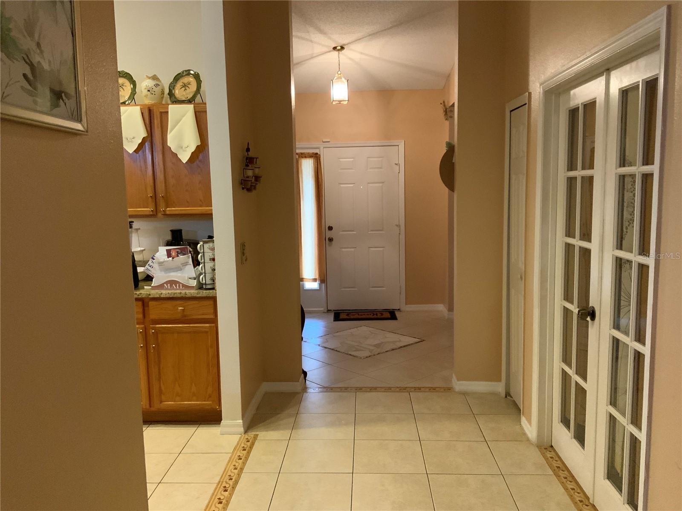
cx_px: 341
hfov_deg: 61.7
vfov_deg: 48.2
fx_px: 571
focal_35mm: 29
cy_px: 256
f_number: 1.8
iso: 320
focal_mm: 3
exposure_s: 1/40
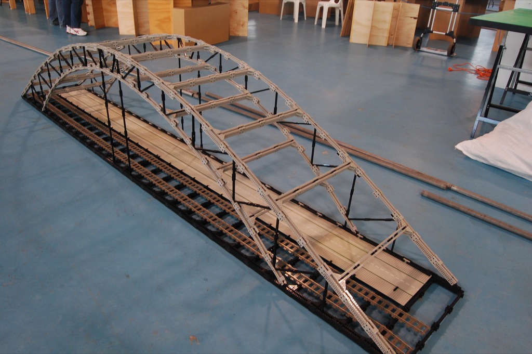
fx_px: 399
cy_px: 177
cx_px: 266
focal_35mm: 27
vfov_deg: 47.9
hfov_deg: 67.4
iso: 400
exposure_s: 1/3
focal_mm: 18
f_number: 10
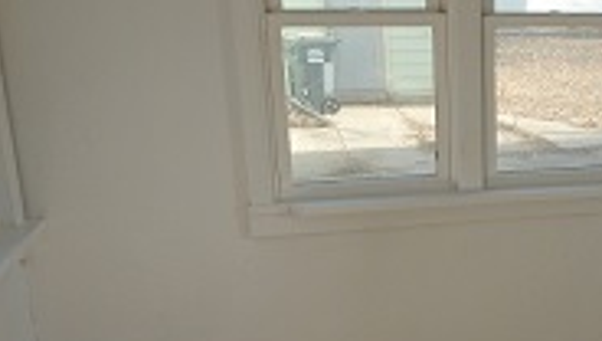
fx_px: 831
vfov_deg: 23.1
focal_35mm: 52
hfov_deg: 36.0
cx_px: 599
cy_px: 200
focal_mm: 4
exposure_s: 1/160
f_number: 3
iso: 125
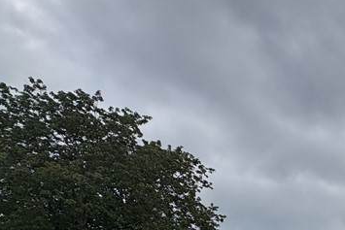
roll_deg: +2.2
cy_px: 308
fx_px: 403
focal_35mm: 42
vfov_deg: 26.5
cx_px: 479
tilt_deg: +14.8
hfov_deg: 31.5
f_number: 2.2
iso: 50
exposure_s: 1/2874
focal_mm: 2.22
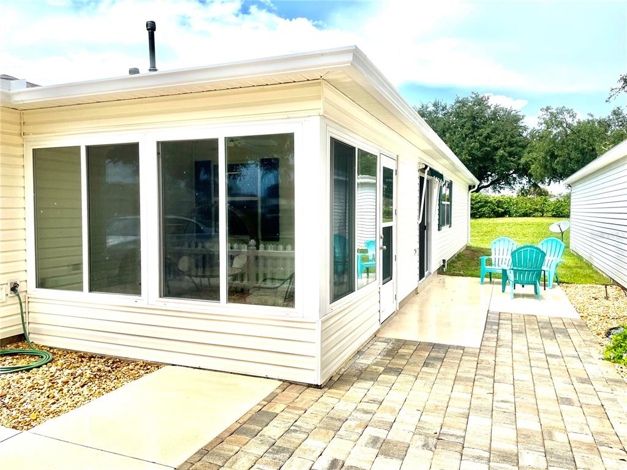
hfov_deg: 67.3
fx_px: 471
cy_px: 235
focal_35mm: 26
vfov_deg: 53.1
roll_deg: +0.3
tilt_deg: -1.5
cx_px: 314
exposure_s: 1/3509
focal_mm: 4.2
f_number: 1.6
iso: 32
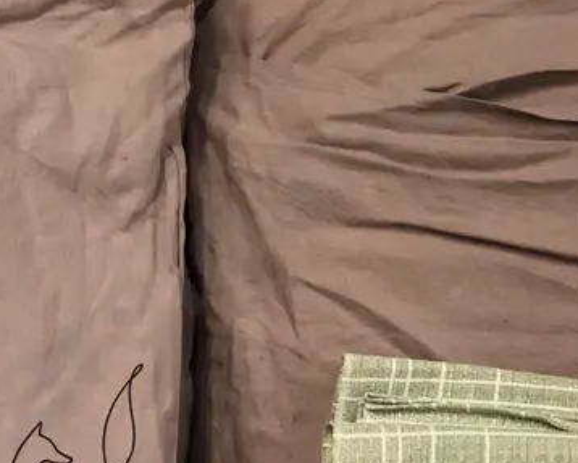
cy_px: 342
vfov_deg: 9.7
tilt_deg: -86.4
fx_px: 2722
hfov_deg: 12.1
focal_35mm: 159
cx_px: 97
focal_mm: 6.6
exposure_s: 1/100
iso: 320
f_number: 2.8
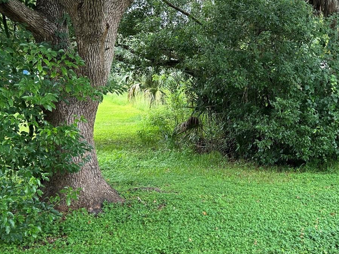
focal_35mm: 46
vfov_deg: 31.4
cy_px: 158
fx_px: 450
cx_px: 259
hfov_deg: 40.0
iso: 40
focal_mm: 5.7
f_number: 1.5
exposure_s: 1/154
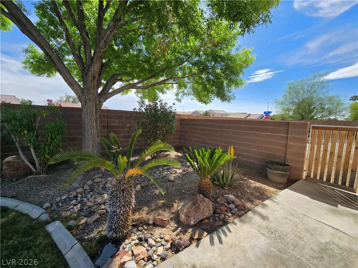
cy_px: 134
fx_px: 134
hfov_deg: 106.2
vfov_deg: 89.9
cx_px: 179
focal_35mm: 13
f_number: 2.2
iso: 50
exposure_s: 1/1962
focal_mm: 2.2
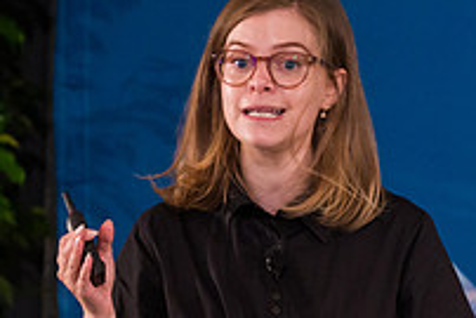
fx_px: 6946
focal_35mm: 525
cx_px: 613
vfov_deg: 2.6
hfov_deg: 3.9
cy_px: 174
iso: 3200
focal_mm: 175
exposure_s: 1/200
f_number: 3.2
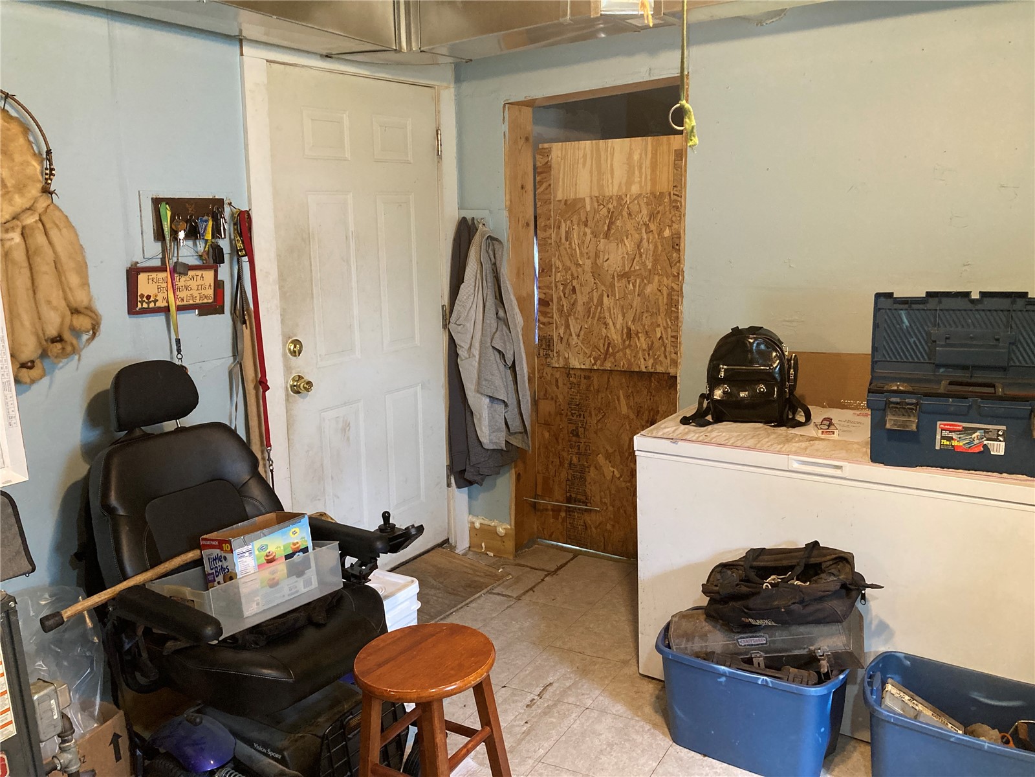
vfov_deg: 49.7
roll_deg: +0.9
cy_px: 388
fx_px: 837
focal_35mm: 28
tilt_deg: -9.7
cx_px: 518
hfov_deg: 63.4
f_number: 1.8
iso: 250
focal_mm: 3.99
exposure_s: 1/40
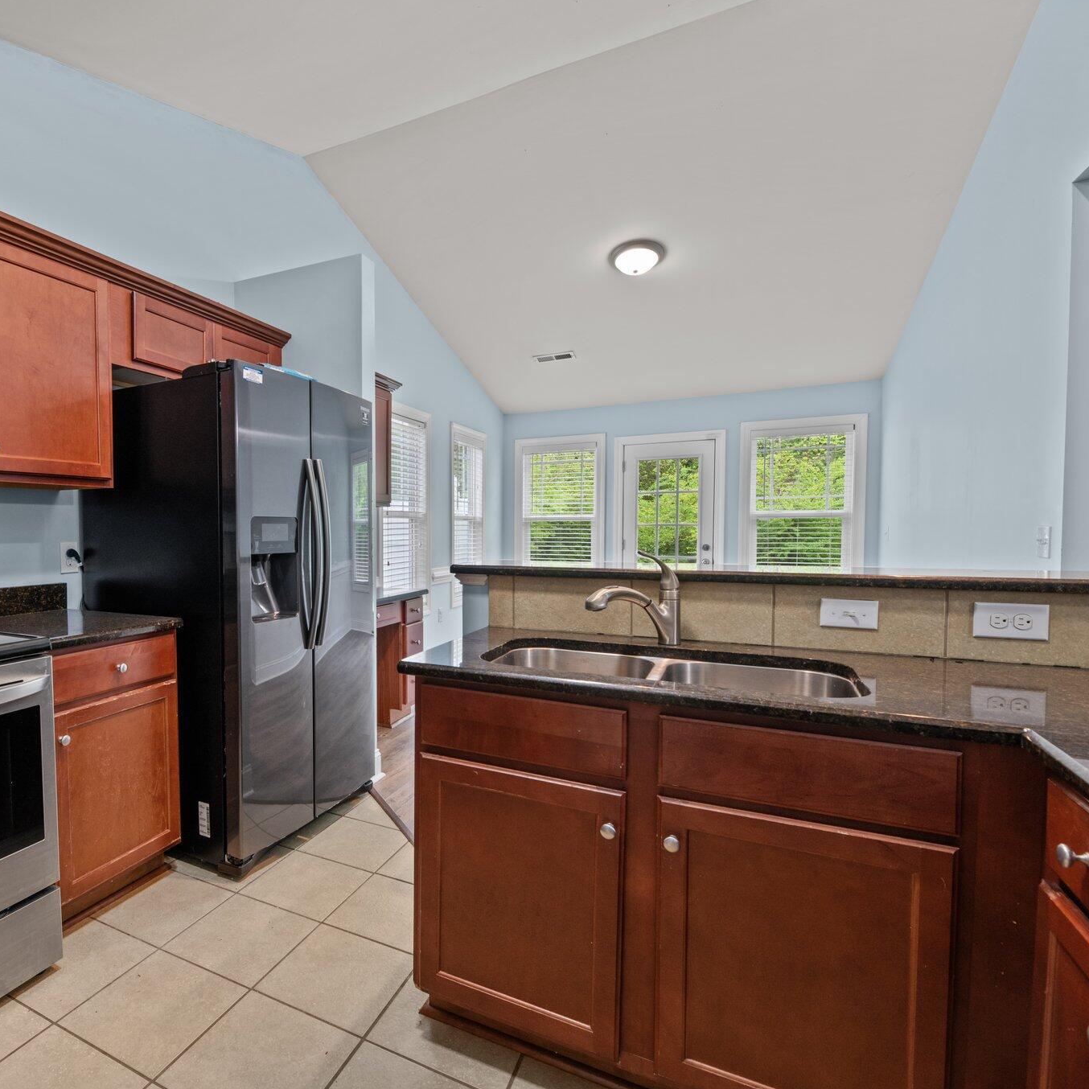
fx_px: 641
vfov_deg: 80.7
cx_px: 357
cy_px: 545
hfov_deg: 77.9
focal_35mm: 18
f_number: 8
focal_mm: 14
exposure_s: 1/2
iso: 400
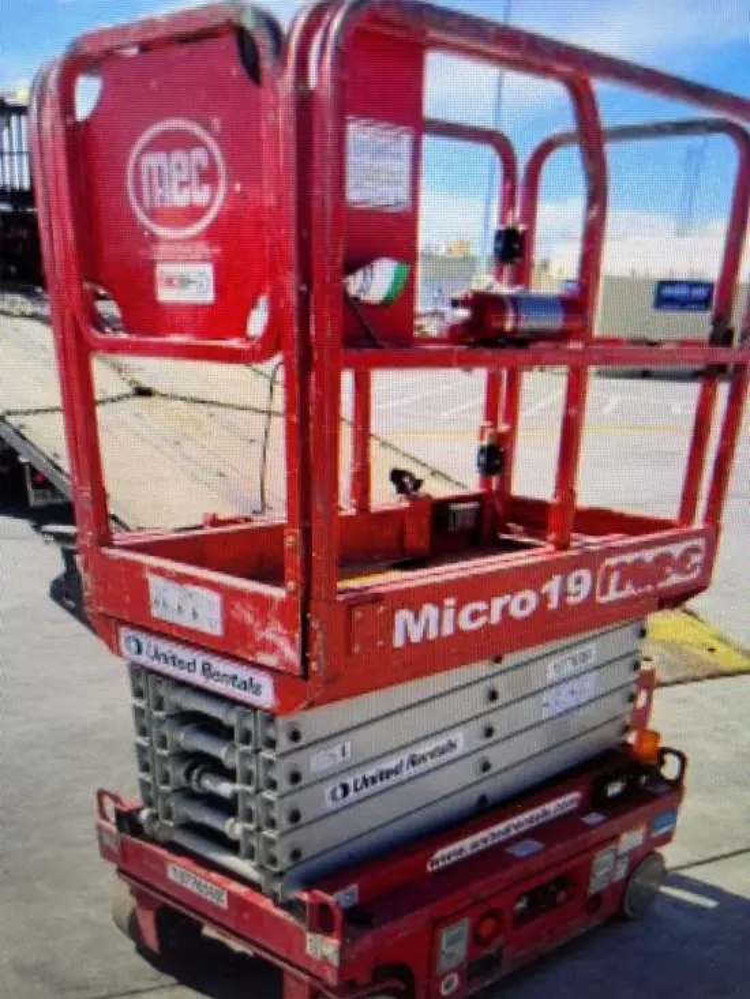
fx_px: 751
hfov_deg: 53.1
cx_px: 375
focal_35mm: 26
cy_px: 500
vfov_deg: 67.3
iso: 80
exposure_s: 1/60
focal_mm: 5.1
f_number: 1.6
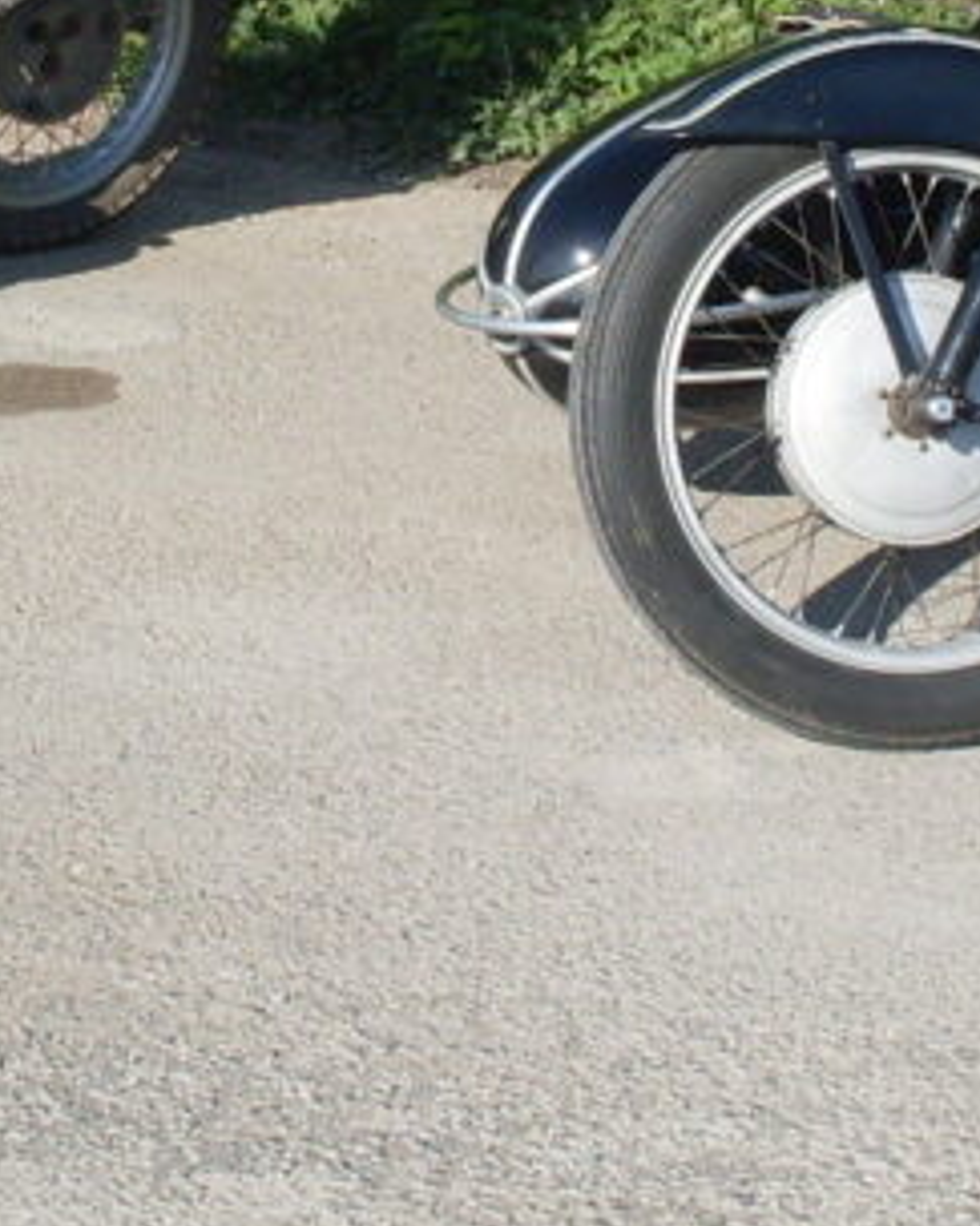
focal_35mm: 125
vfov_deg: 15.2
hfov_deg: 12.3
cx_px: 565
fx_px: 4534
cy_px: 141
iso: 80
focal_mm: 6.3
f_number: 8.4
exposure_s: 1/180
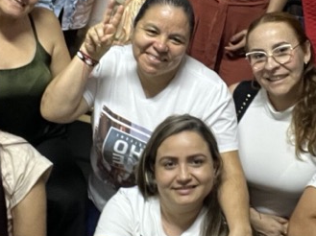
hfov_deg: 23.2
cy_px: 49
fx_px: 766
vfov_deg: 17.4
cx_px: 210
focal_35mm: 84
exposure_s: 1/40
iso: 320
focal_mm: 2.71
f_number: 2.2
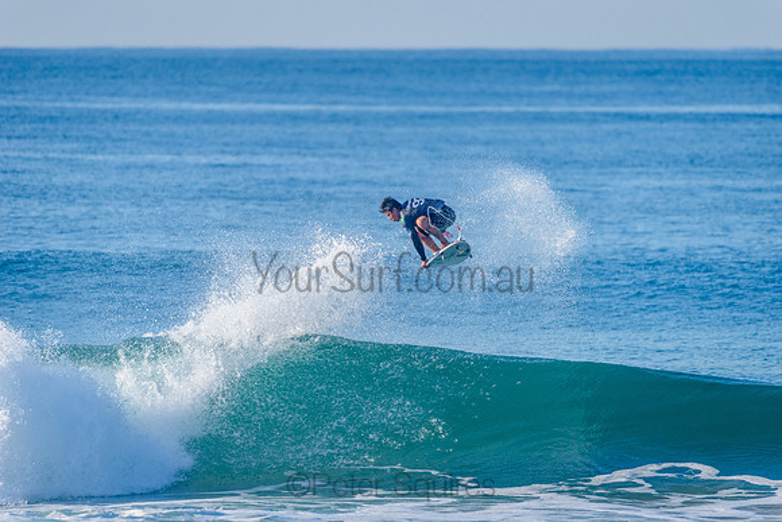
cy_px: 261
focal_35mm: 500
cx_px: 391
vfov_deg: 2.8
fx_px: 10865
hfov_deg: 4.1
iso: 360
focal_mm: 500
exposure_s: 1/2000
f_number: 5.6
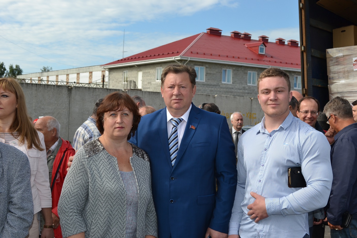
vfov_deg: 26.5
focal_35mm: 51
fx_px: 506
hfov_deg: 38.9
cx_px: 178
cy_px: 119
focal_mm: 34
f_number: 7.1
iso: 100
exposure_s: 1/200
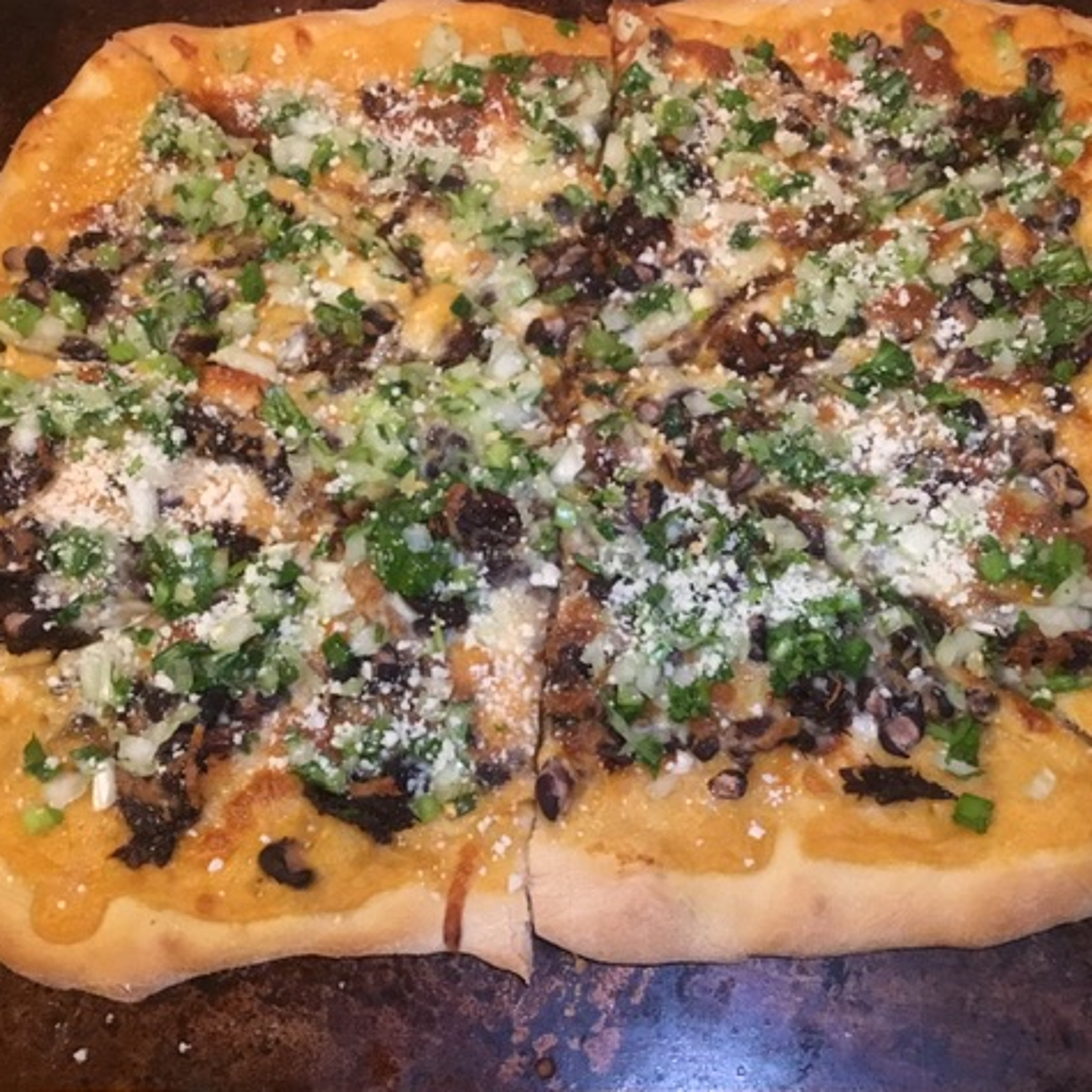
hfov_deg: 44.9
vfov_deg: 44.9
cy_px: 541
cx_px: 576
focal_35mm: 37
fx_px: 1321
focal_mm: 3.3
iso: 200
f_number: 2.4
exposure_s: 1/30
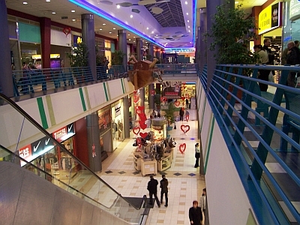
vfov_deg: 41.8
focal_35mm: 34
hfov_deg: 54.0
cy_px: 112
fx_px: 295
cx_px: 150
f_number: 2.7
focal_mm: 5.6
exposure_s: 1/15
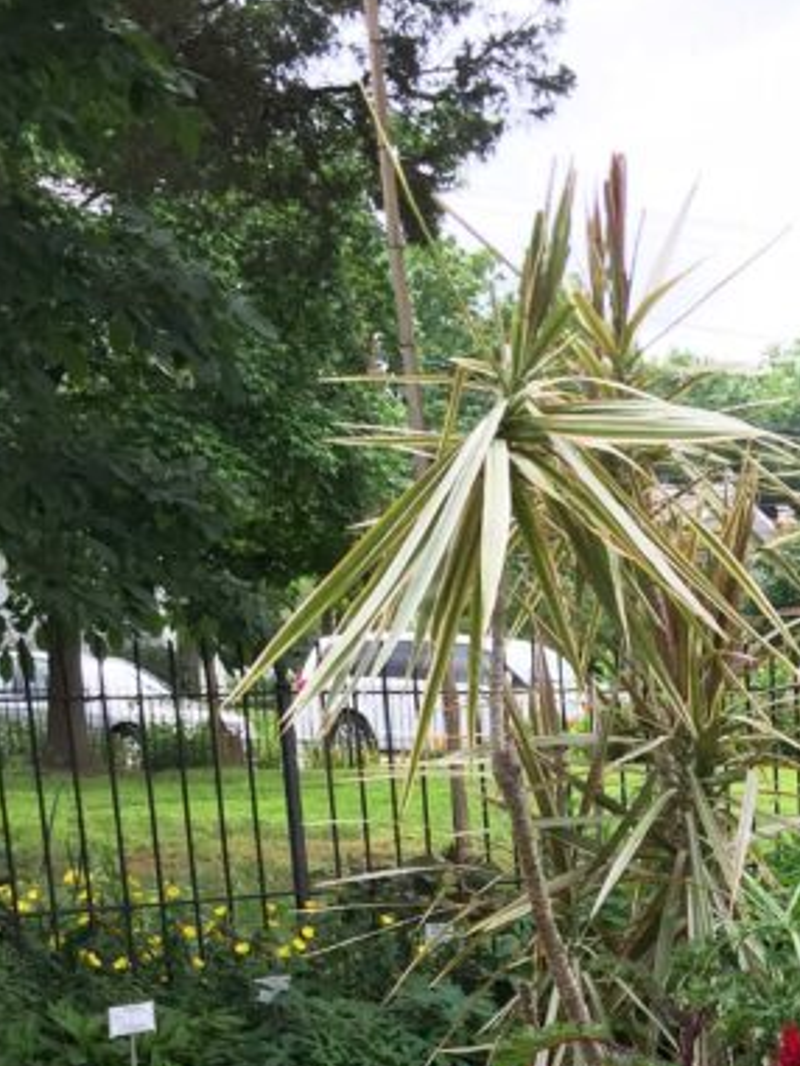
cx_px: 1049
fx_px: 2402
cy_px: 1421
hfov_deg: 17.7
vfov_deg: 22.2
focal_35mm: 78
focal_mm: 4.15
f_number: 2.2
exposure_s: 1/356
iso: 32
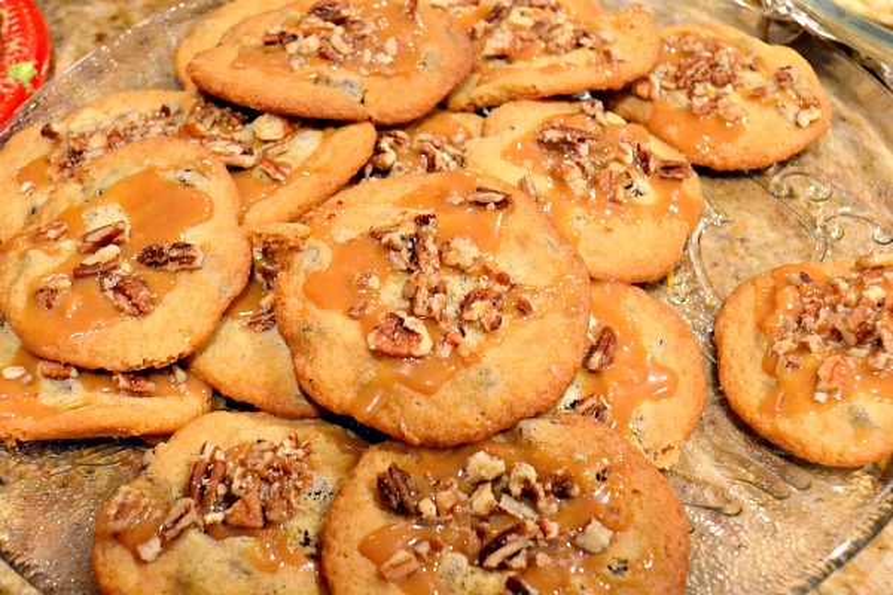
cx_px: 446
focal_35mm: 36
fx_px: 893
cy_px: 298
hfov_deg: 53.1
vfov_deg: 36.9
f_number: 4
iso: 3200
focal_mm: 24
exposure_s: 1/30
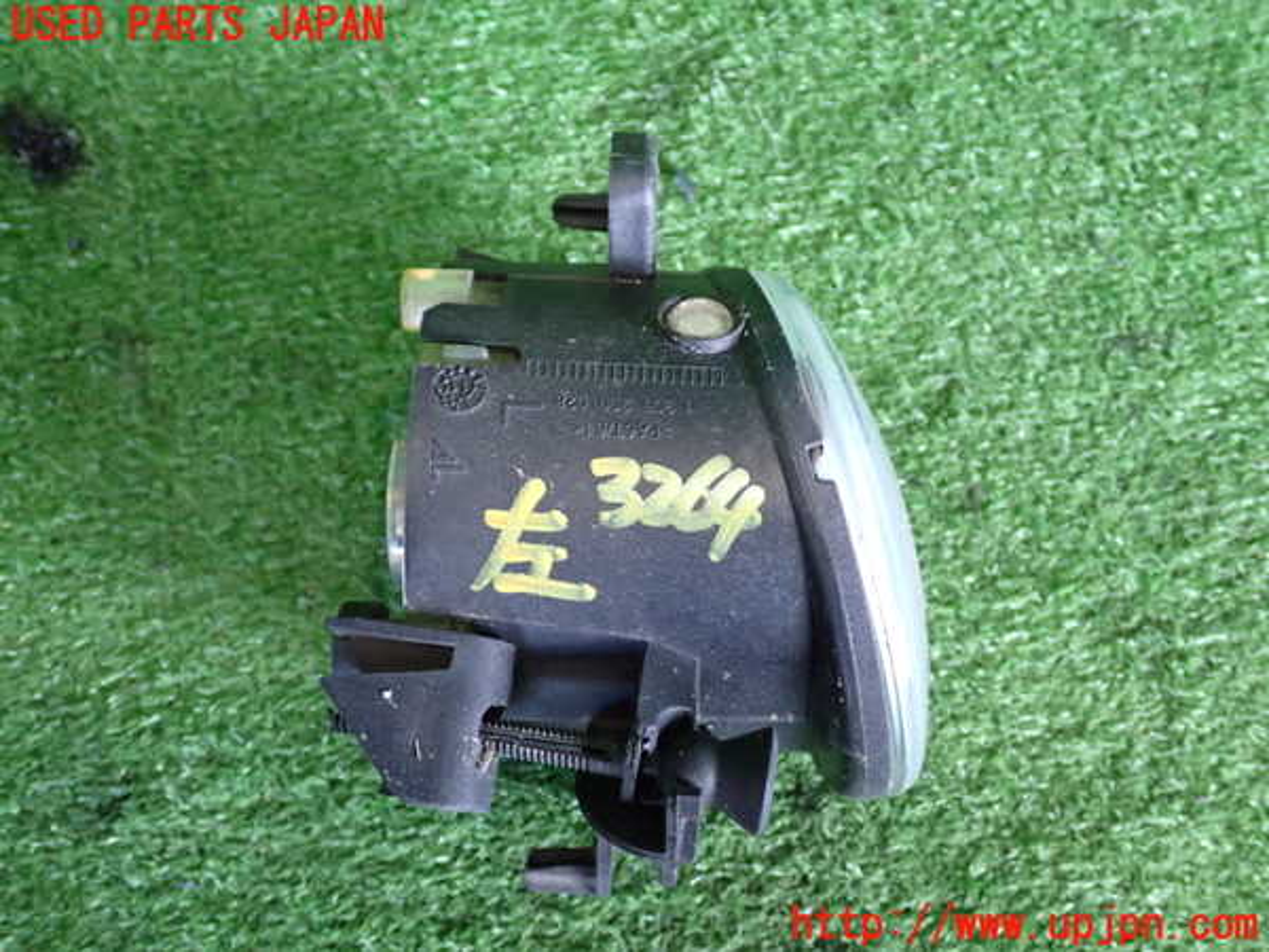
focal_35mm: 38
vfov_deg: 37.7
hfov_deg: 49.0
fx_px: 1393
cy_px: 476
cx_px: 634
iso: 1000
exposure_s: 1/80
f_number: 2.7
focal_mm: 6.83
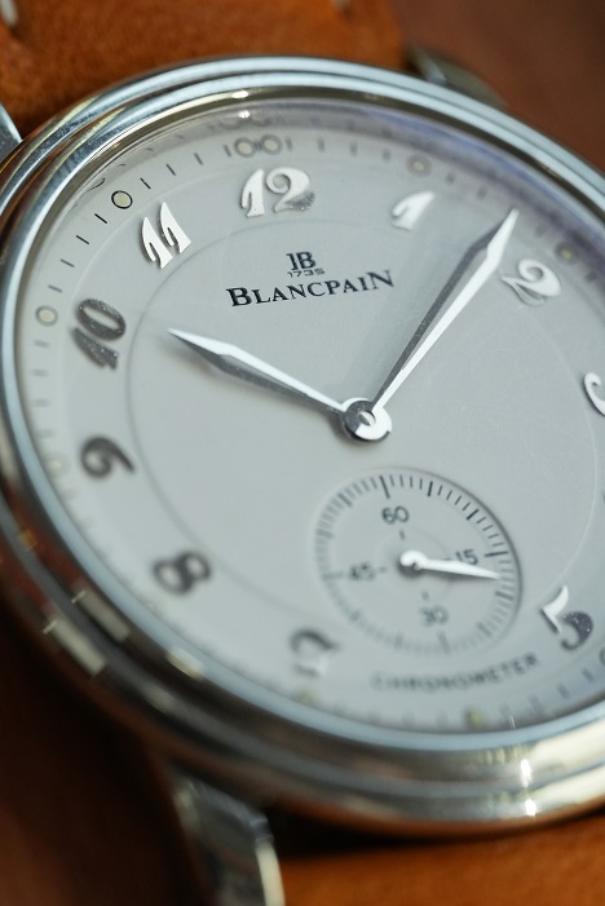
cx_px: 302
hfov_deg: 13.1
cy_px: 453
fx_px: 2644
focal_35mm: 105
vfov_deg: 19.4
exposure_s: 1/250
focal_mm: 105
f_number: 7.1
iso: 2500
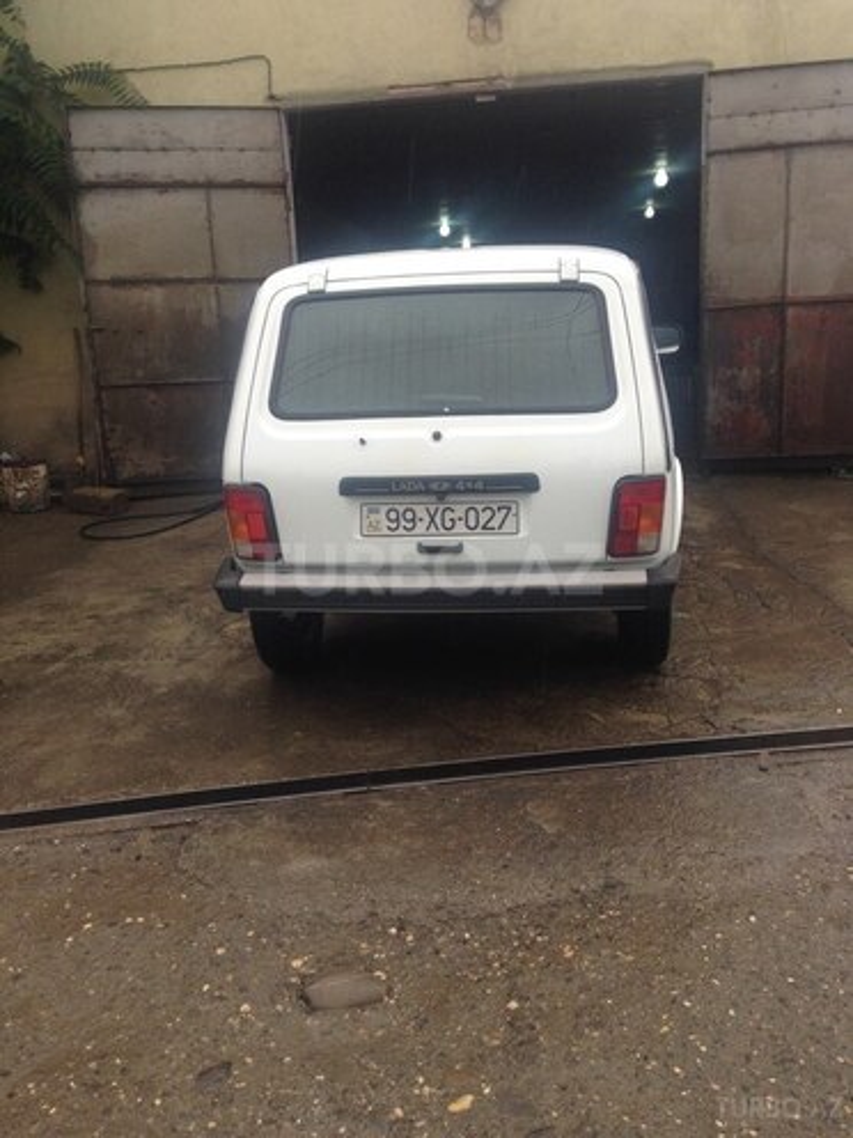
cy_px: 569
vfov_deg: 55.4
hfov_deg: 42.9
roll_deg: +2.3
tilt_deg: -7.0
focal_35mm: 33
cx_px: 426
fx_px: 1084
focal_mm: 4.12
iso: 50
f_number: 2.4
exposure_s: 1/120
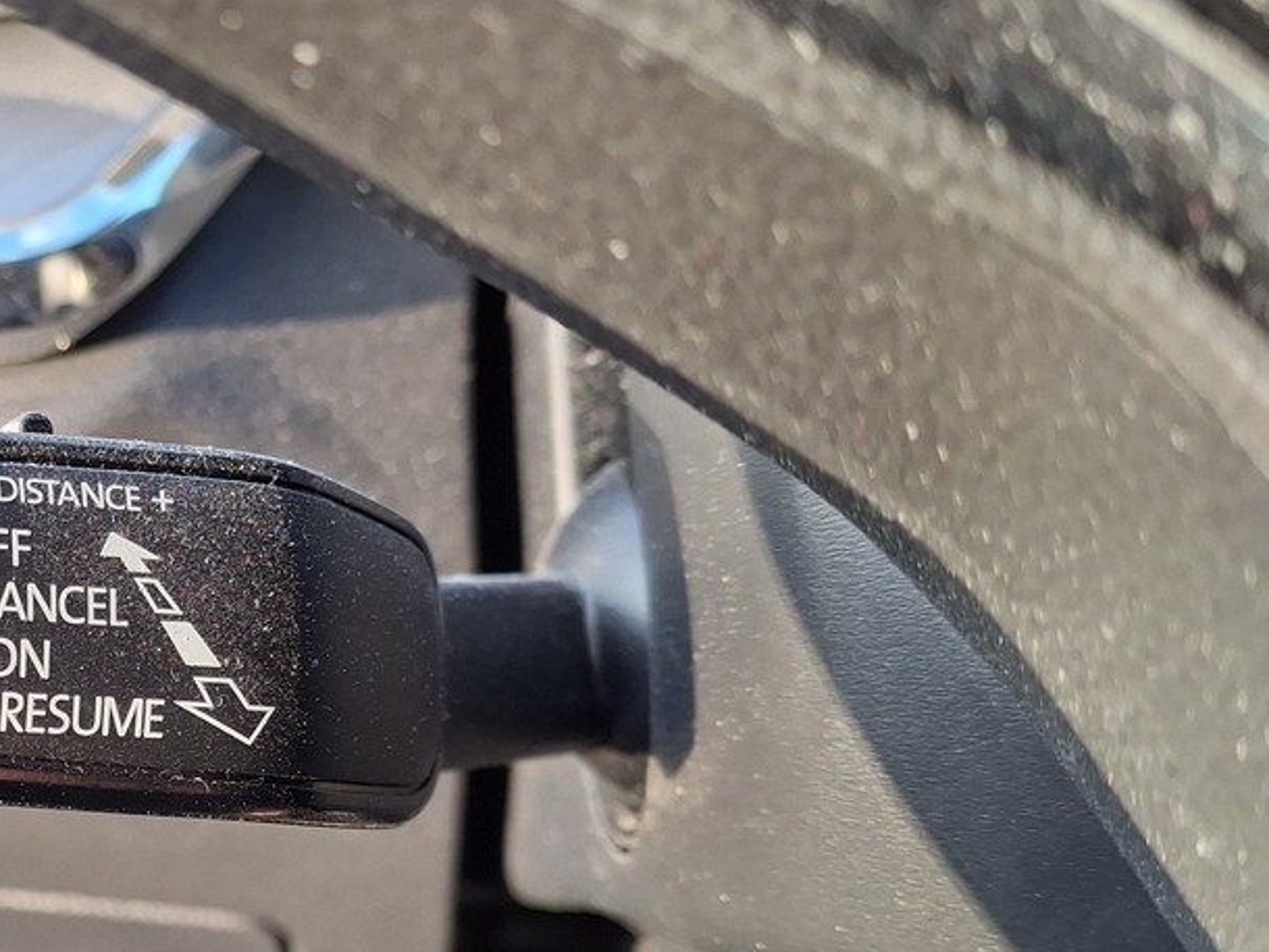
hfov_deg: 30.1
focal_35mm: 59
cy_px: 667
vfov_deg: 24.7
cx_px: -48
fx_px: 2164
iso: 50
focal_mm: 4.69
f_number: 1.8
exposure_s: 1/100
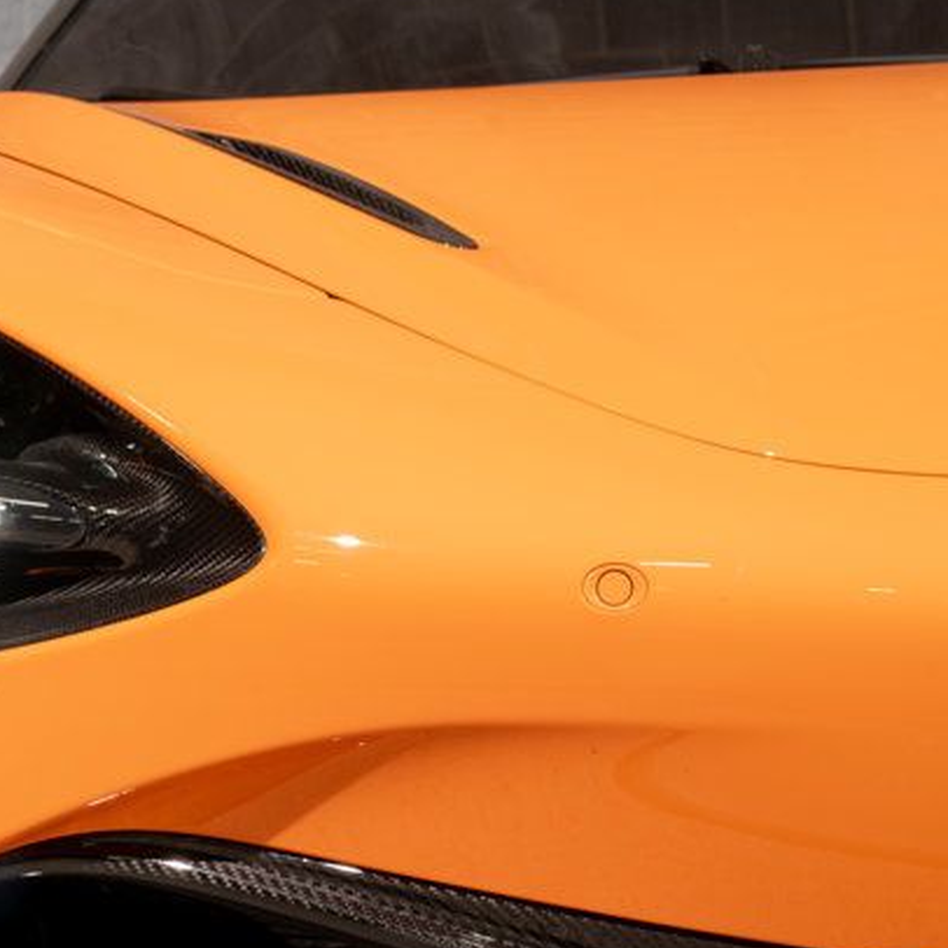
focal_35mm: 105
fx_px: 3253
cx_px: -89
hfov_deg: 16.1
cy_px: 655
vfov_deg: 16.5
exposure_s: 1/50
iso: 320
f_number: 11
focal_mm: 49
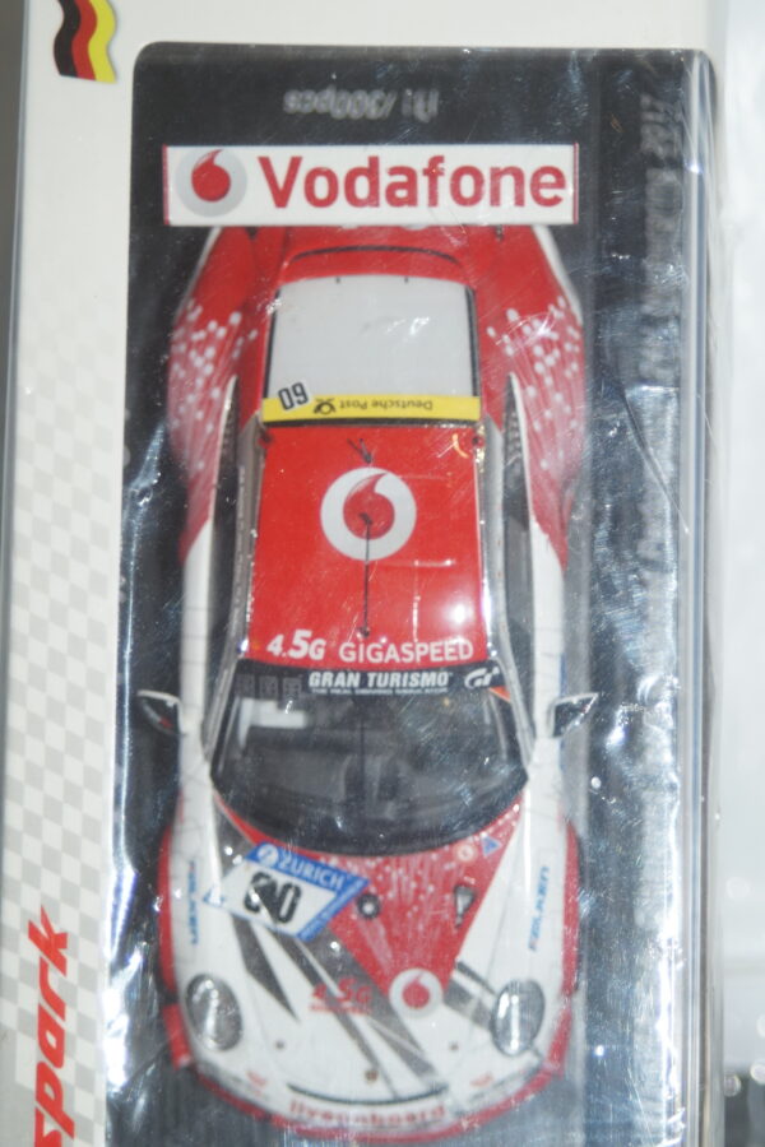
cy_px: 574
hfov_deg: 11.4
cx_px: 382
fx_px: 3825
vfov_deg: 17.1
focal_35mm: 120
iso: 400
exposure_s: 1/60
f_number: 5.6
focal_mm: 80
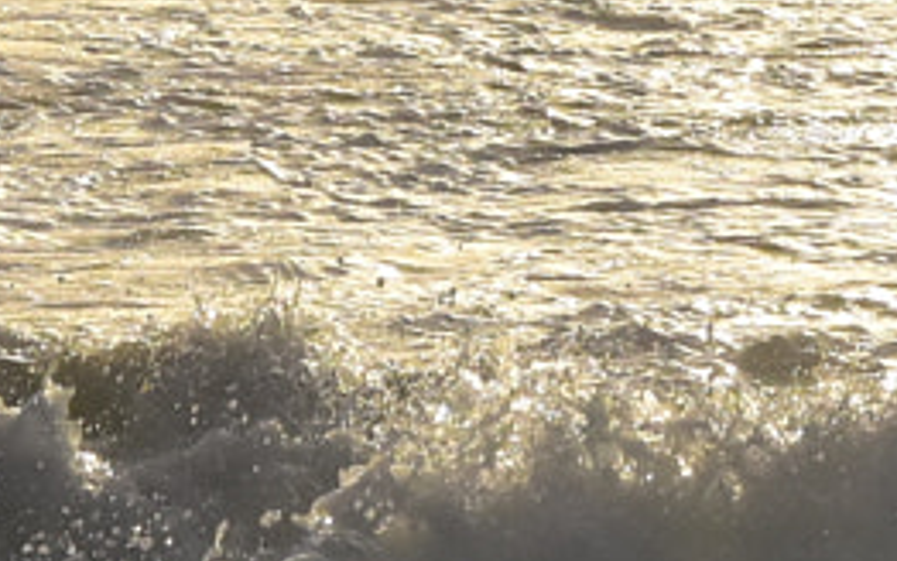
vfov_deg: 2.1
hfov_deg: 3.3
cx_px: 1650
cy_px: -352
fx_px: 15506
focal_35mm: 634
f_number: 11
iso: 1000
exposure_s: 1/3200
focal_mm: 68
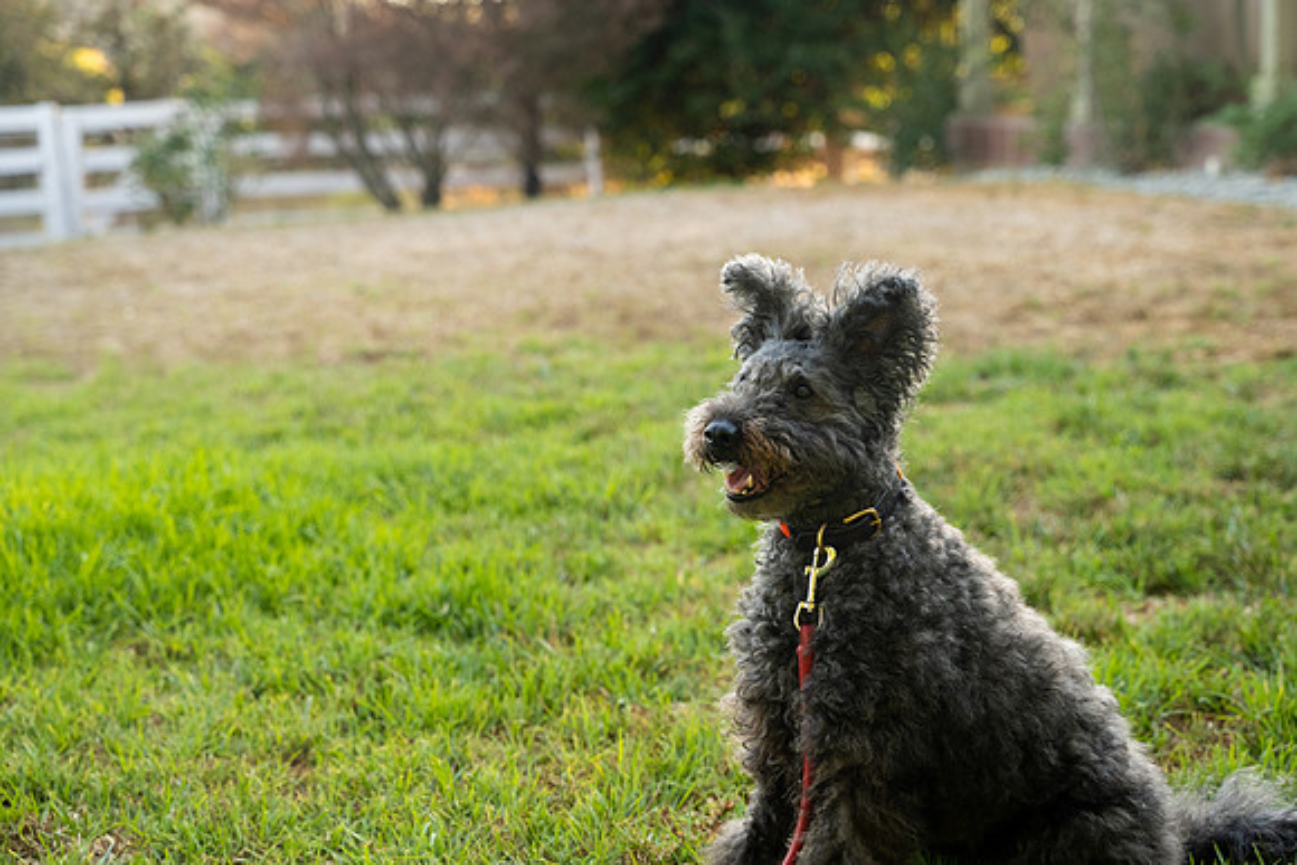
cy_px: 432
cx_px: 648
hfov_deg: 33.4
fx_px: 2162
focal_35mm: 60
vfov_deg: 22.6
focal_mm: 60
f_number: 4
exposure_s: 1/500
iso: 800
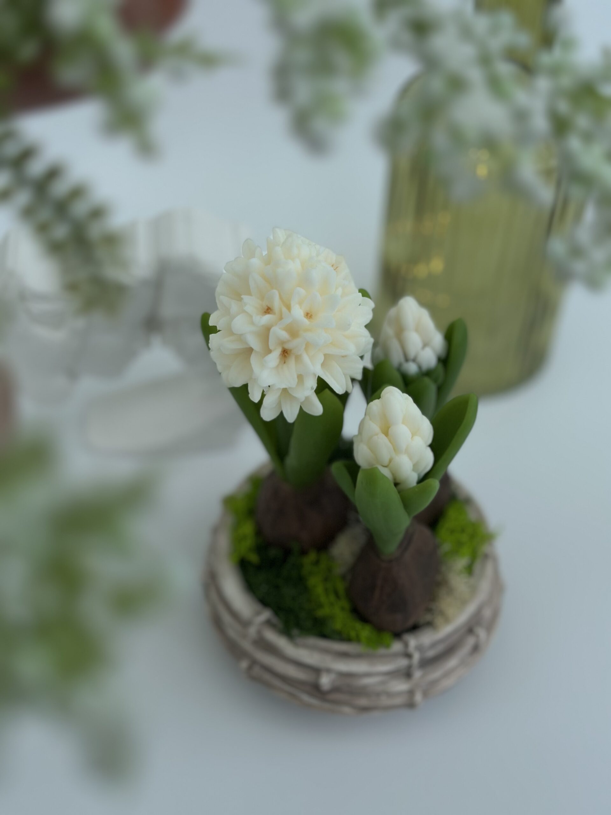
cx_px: 306
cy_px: 408
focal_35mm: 48
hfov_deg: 30.3
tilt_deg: -45.5
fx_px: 1130
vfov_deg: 39.7
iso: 80
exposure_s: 1/3876
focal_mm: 6.86
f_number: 1.78
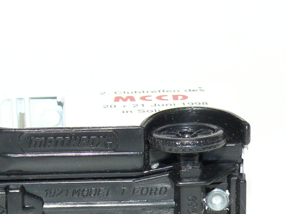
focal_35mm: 174
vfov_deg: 8.5
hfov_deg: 11.3
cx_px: 72
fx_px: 1437
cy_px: 187
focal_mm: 12.9
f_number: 4
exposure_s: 1/30
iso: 100
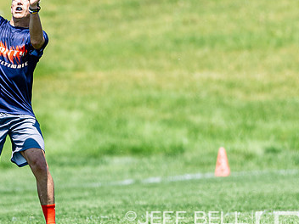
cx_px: -24
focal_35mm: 1521
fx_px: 13138
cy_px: 89
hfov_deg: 1.3
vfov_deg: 1.0
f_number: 2.8
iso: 125
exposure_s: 1/2000
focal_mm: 400
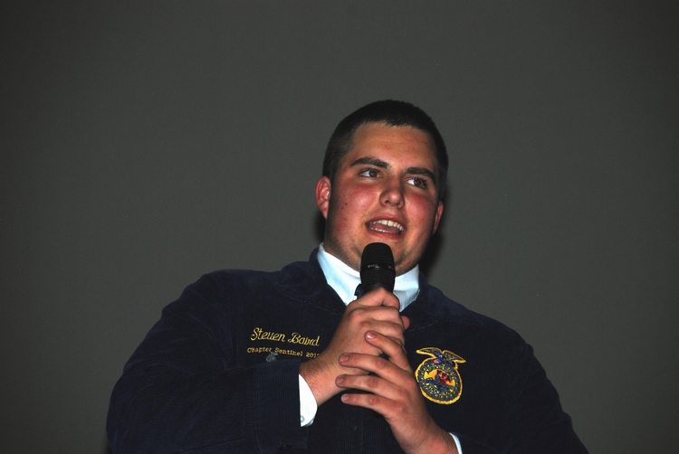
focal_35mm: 202
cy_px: 227
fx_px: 3824
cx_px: 340
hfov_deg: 10.1
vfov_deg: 6.8
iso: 220
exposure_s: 1/60
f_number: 5.6
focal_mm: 135
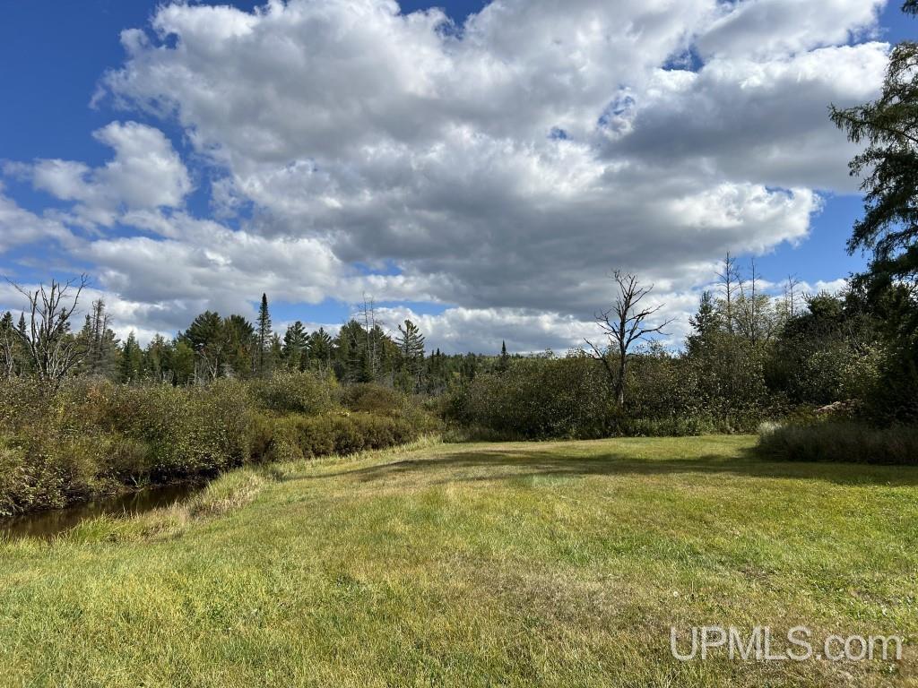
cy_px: 344
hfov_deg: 67.3
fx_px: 690
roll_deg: +1.1
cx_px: 459
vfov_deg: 53.1
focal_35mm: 26
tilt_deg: +4.7
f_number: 1.5
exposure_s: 1/6579
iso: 50
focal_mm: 5.7
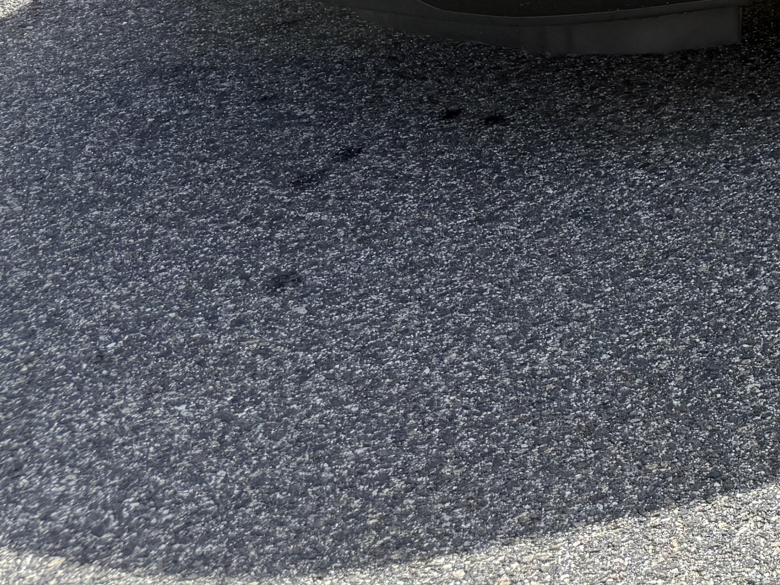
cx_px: 1233
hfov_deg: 20.9
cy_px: -235
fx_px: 1713
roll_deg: -0.6
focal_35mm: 76
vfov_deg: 17.8
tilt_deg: -13.7
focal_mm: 6.76
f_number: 1.78
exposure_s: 1/2525
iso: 100
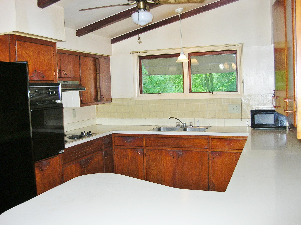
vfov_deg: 39.6
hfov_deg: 51.4
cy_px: 112
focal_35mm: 36
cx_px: 150
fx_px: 313
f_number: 2.7
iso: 69
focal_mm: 6
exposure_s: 1/60.1
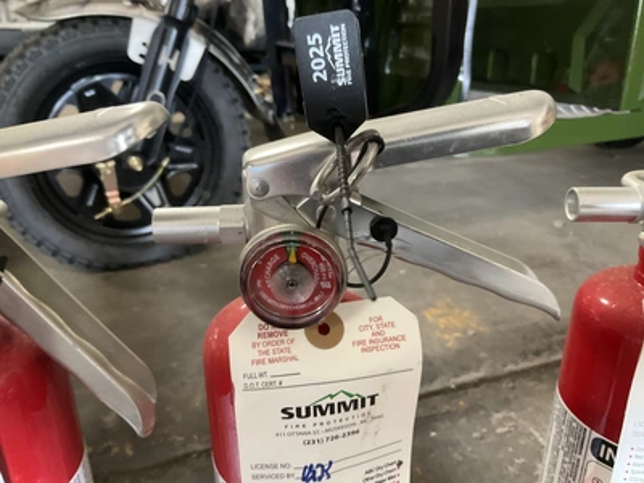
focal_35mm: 29
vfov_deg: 48.2
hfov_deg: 61.7
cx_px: 322
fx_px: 540
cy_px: 242
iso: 320
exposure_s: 1/40
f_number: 1.8
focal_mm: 3
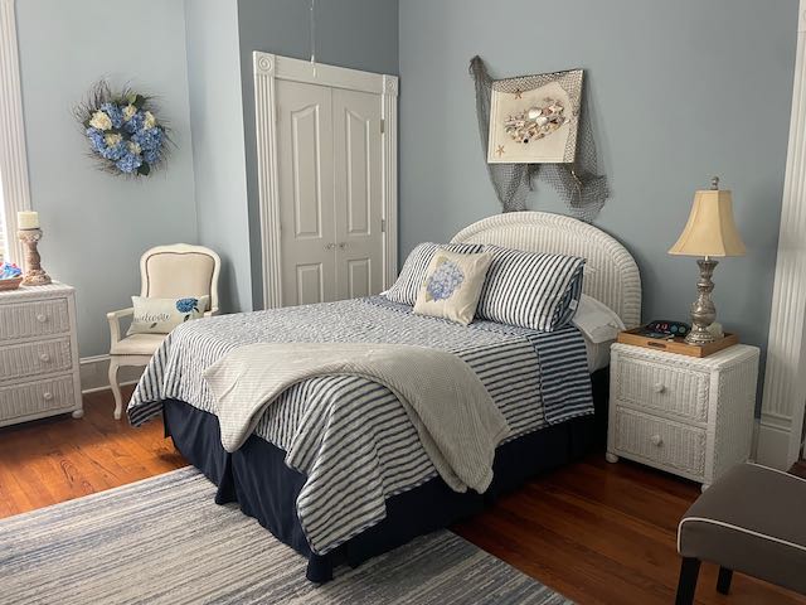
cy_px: 302
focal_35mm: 26
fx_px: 605
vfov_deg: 53.1
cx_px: 403
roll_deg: +0.6
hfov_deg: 67.3
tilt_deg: -9.6
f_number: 1.6
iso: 500
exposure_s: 1/60
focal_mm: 4.2
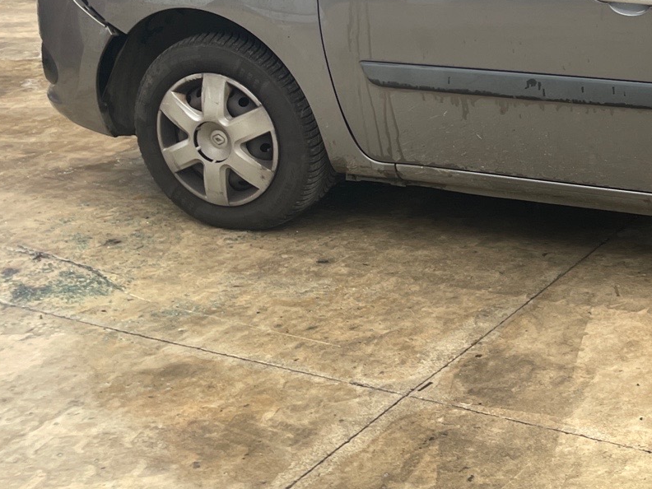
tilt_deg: -13.4
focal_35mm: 63
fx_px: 1187
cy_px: 2
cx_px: 783
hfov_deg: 27.1
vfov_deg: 22.4
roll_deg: -1.4
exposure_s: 1/121
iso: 32
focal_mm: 4.2
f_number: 1.6
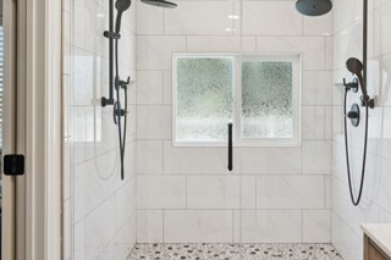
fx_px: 393
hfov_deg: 52.6
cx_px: 230
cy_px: 107
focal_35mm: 36
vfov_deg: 36.5
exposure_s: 1/5
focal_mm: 18.1
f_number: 13
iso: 100
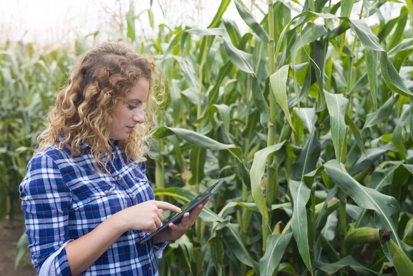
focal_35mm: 50
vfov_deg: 27.0
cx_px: 206
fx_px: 574
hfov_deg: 39.6
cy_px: 138
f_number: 5
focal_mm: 50
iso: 250
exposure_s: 1/250
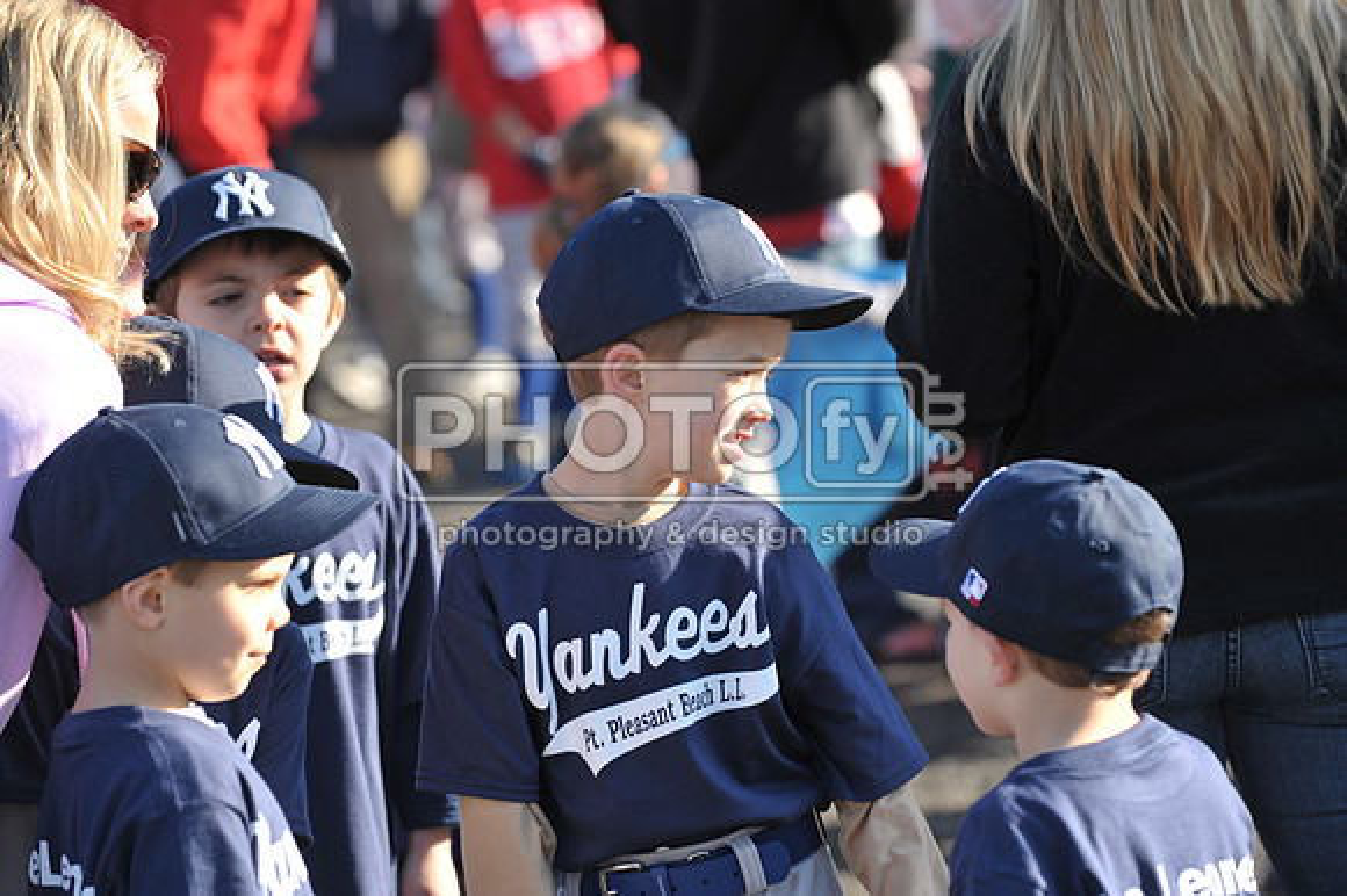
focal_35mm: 170
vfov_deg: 8.1
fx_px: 6357
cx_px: 674
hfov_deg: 12.1
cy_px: 448
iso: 400
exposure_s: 1/640
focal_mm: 170
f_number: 5.6
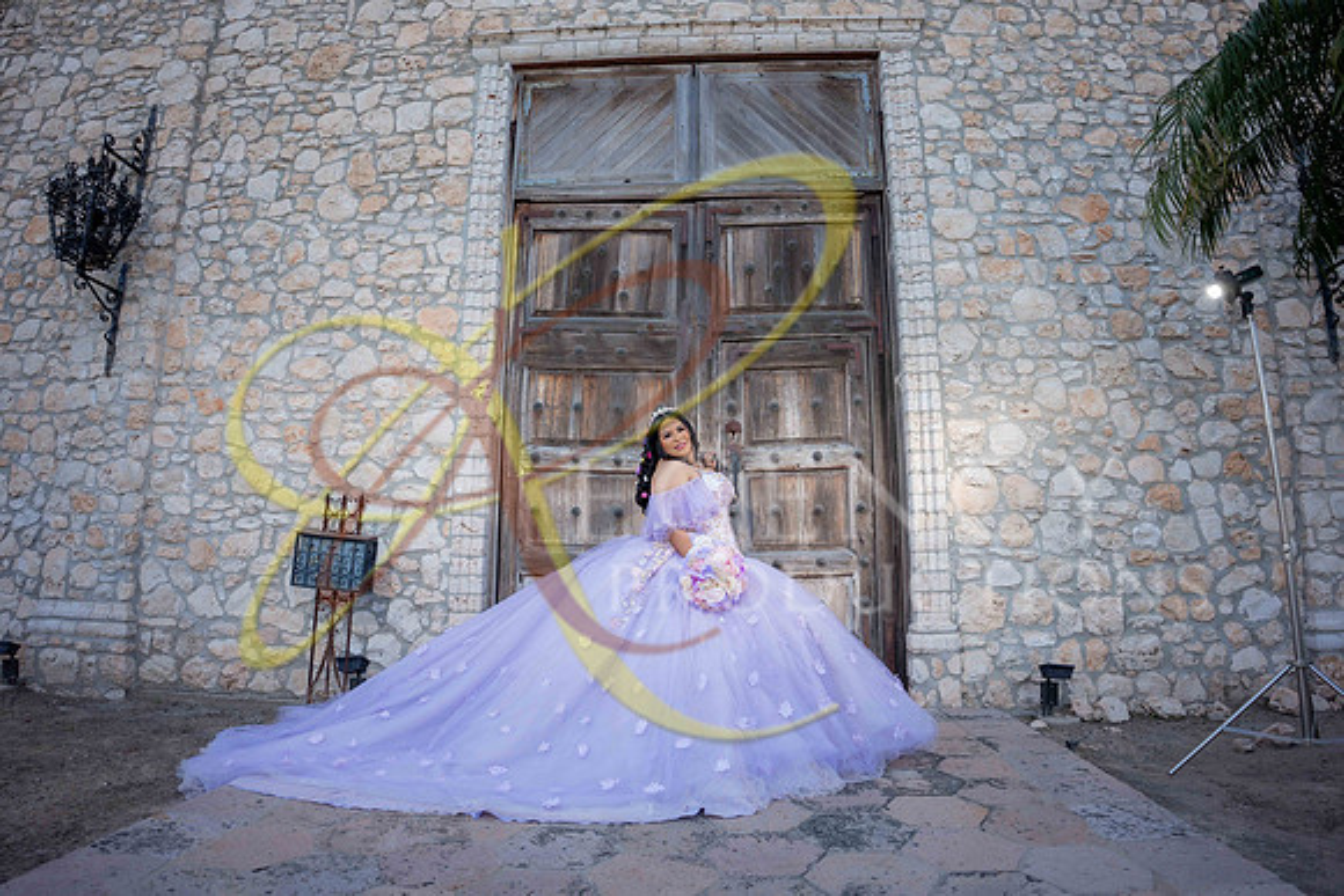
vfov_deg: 62.0
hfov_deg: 84.0
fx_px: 747
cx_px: 672
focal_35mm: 20
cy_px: 448
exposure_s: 1/500
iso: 125
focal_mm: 20
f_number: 2.8
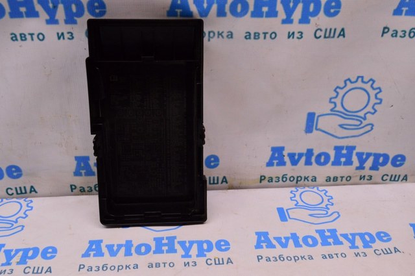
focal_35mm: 38
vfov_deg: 35.4
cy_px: 138
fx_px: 432
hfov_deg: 51.3
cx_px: 208
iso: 1600
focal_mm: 25
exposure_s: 1/125
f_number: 8
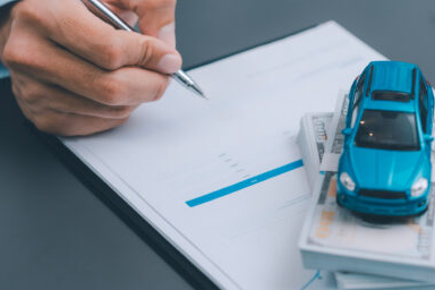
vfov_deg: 13.6
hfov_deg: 20.2
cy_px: 45
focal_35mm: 100
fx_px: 1208
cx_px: 338
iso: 250
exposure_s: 1/200
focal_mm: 50
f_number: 2.8
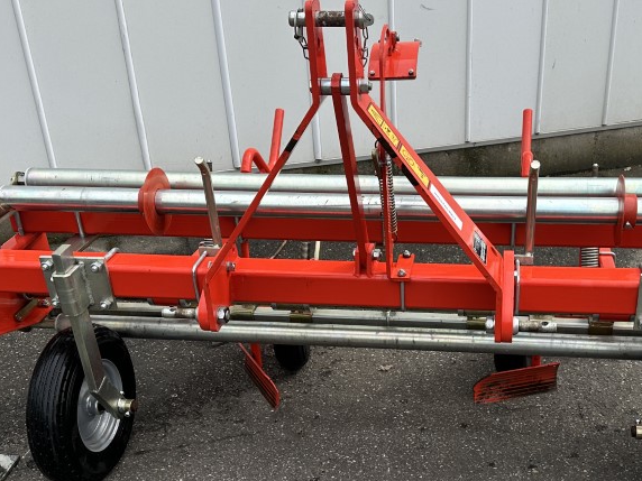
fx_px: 797
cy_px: 304
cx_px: 402
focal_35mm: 43
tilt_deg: -27.9
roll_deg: +1.1
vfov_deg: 33.4
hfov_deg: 43.5
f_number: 1.78
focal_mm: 6.86
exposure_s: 1/2028
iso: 80
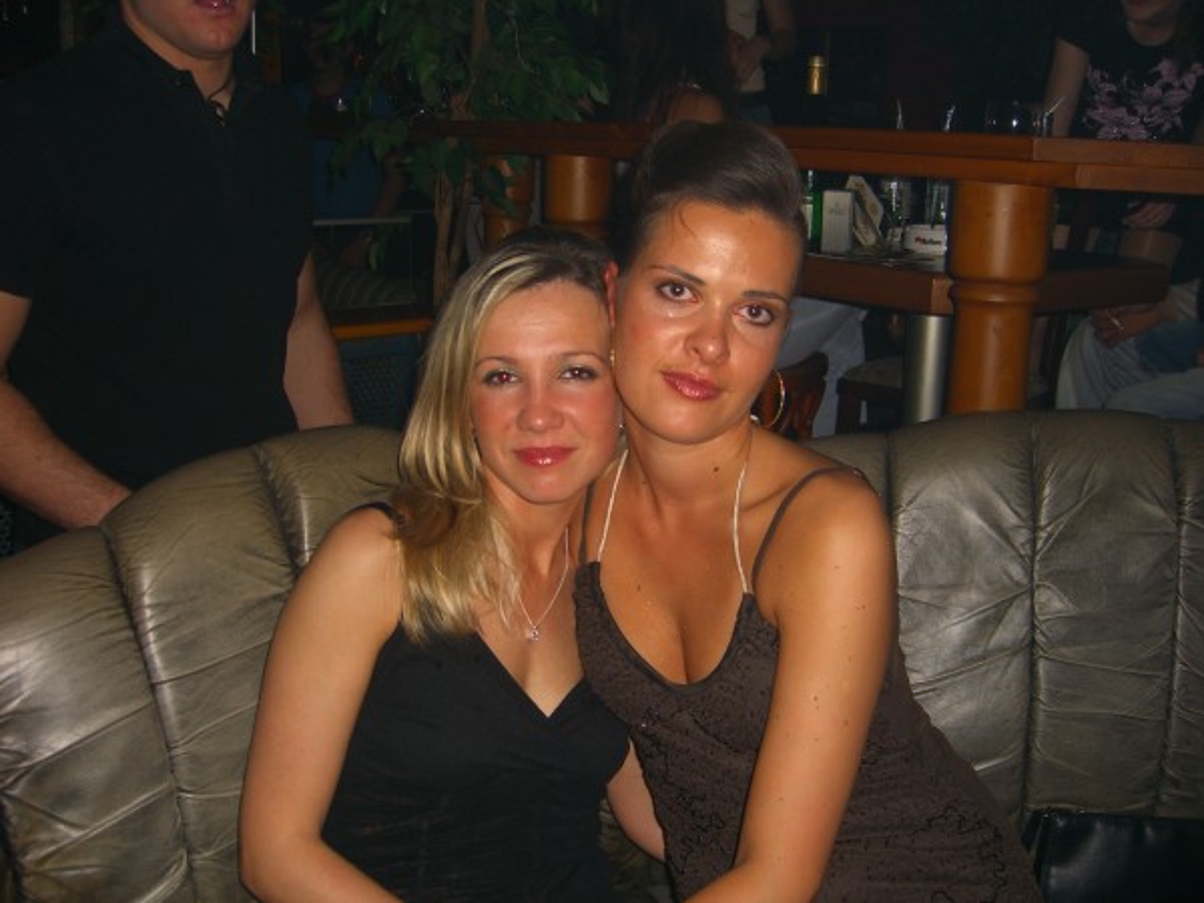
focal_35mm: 38
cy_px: 452
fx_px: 1322
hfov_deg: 49.0
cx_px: 602
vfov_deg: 37.7
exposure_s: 1/60
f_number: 2.8
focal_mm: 7.9
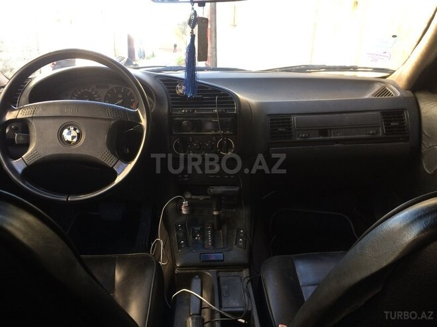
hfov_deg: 61.7
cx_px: 218
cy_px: 164
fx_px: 366
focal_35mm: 29
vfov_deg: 48.2
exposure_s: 1/33
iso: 40
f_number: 2.2
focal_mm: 4.15
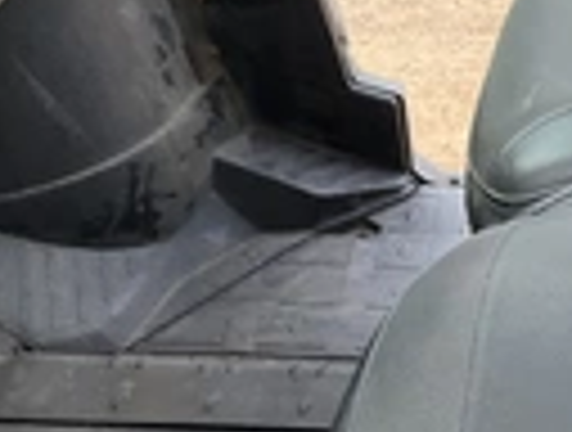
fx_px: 1508
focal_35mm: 91
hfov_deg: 19.2
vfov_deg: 15.5
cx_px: 820
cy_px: 576
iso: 25
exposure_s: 1/186
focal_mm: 3
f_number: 1.8
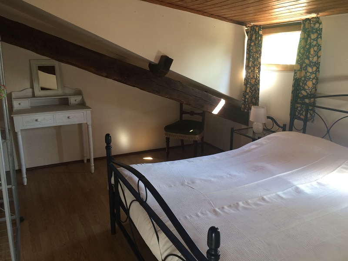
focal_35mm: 29
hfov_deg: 61.7
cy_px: 130
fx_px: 292
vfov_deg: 48.2
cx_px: 174
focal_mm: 4.15
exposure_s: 1/33
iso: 100
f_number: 2.2
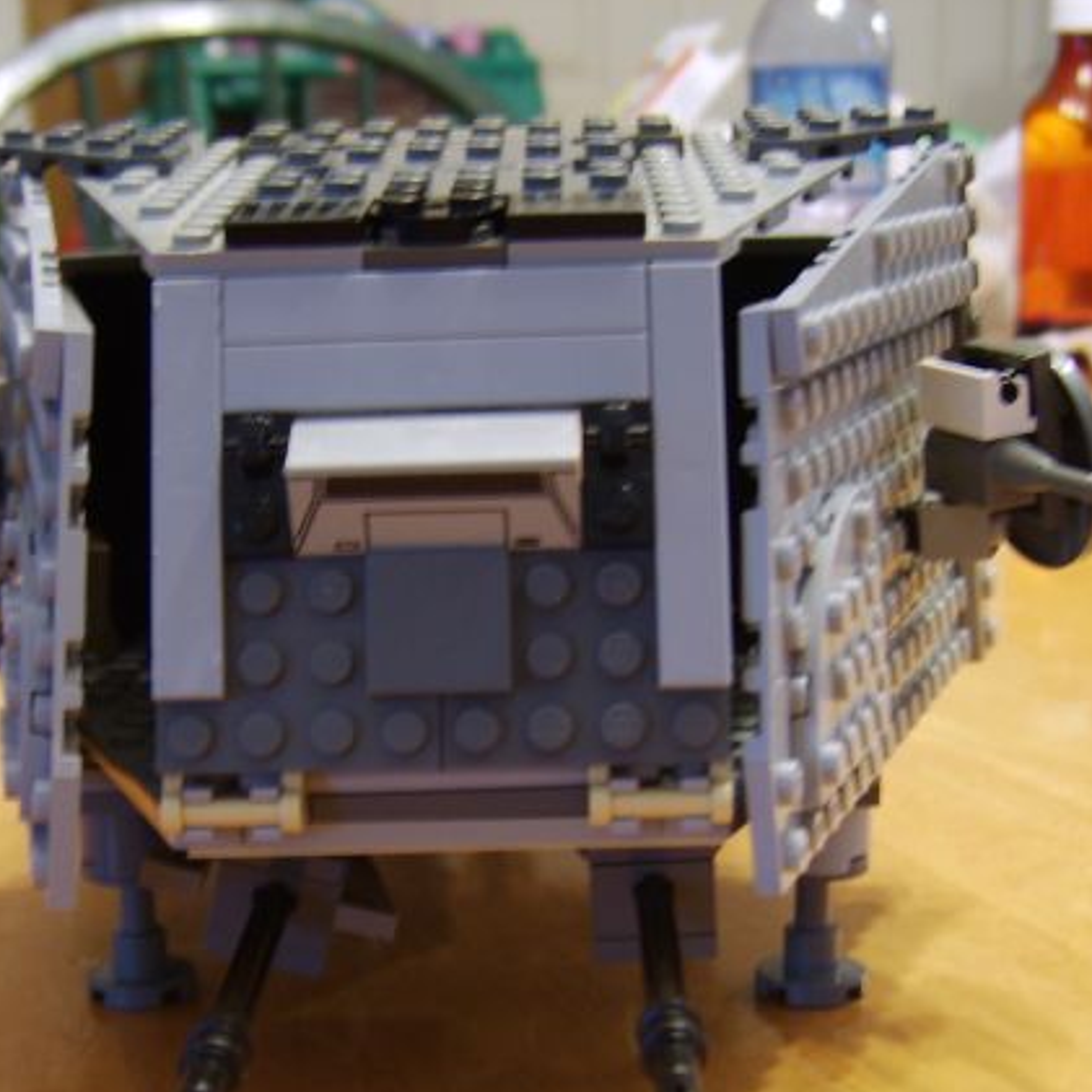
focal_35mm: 50
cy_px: 742
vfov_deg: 33.7
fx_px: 1785
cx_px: 477
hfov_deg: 34.0
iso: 71
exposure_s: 1/3
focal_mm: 8.13
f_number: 2.7
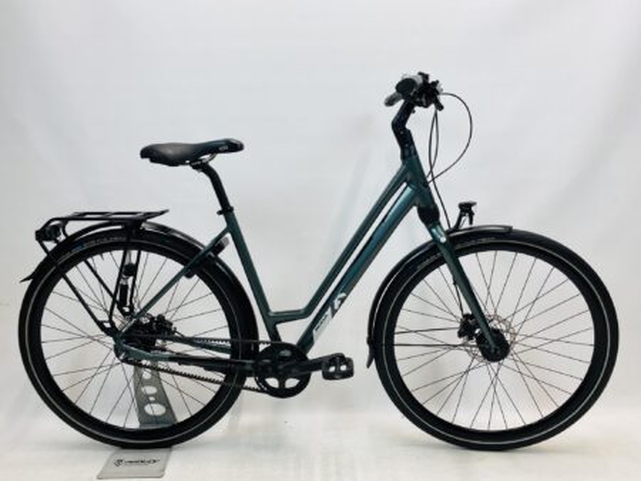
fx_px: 482
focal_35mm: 26
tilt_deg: -7.8
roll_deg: +0.8
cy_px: 240
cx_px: 320
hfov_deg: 67.3
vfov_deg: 53.1
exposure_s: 1/100
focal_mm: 4.25
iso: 50
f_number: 1.8
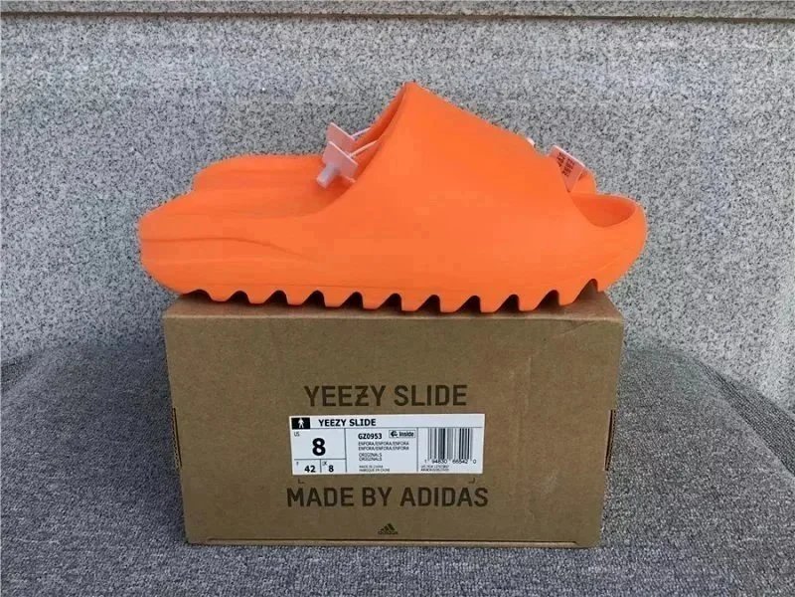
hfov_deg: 58.4
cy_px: 298
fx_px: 712
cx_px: 398
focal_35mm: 31
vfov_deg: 45.4
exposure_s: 1/334
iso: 25
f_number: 2.4
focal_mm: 3.3
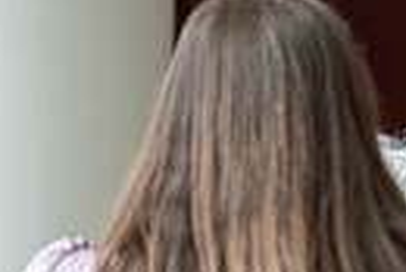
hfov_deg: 3.2
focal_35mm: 647
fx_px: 7305
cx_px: 634
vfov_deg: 2.1
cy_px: 295
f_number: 2.8
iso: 400
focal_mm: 145
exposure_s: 1/320
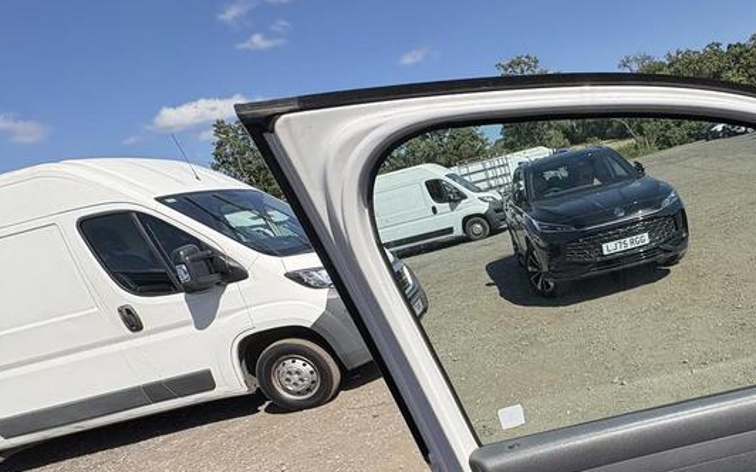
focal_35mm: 25
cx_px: 563
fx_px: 515
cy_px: 374
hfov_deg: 68.1
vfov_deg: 46.8
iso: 50
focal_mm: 2.22
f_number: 2.2
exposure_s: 1/1449
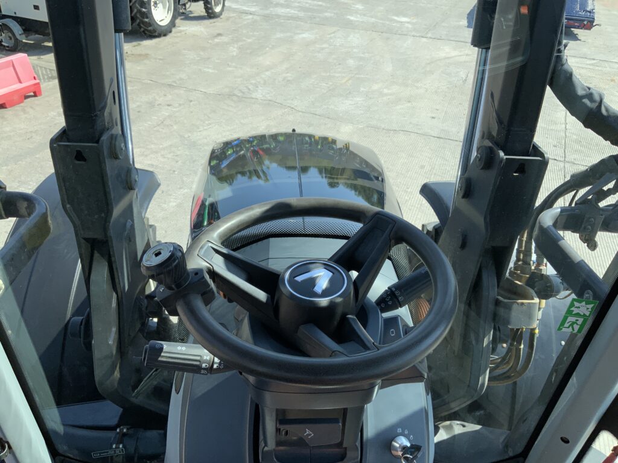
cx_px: 309
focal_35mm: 29
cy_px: 232
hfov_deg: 61.7
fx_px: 518
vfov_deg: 48.2
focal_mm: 3
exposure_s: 1/674
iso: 16
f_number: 1.8
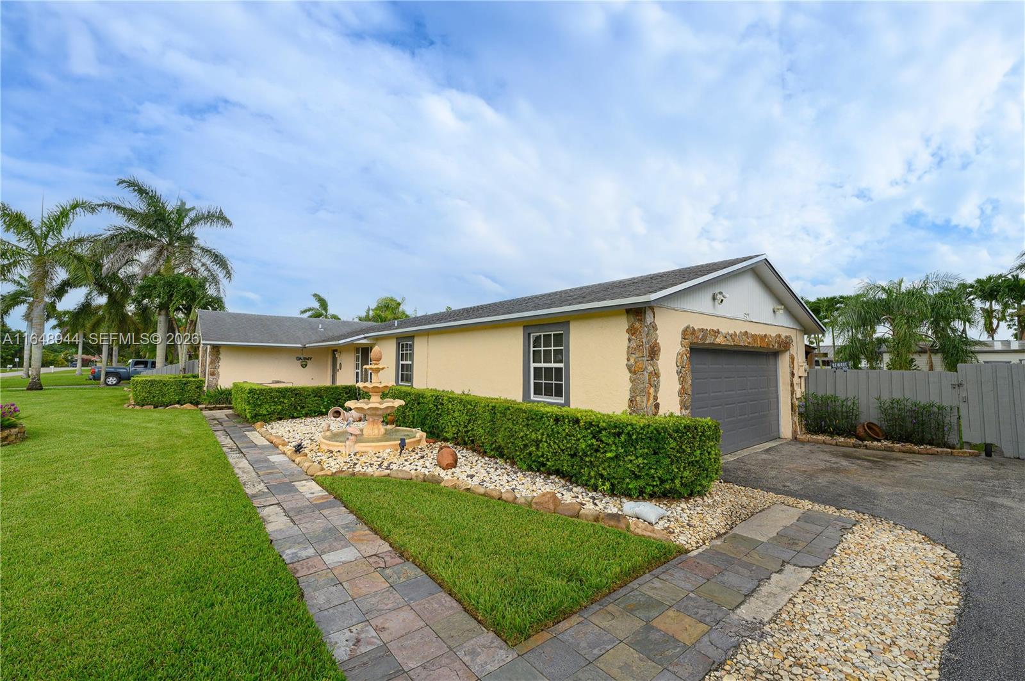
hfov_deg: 104.3
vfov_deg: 81.1
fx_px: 398
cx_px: 512
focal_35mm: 14
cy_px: 340
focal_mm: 14
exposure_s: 1/200
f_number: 5.6
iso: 200
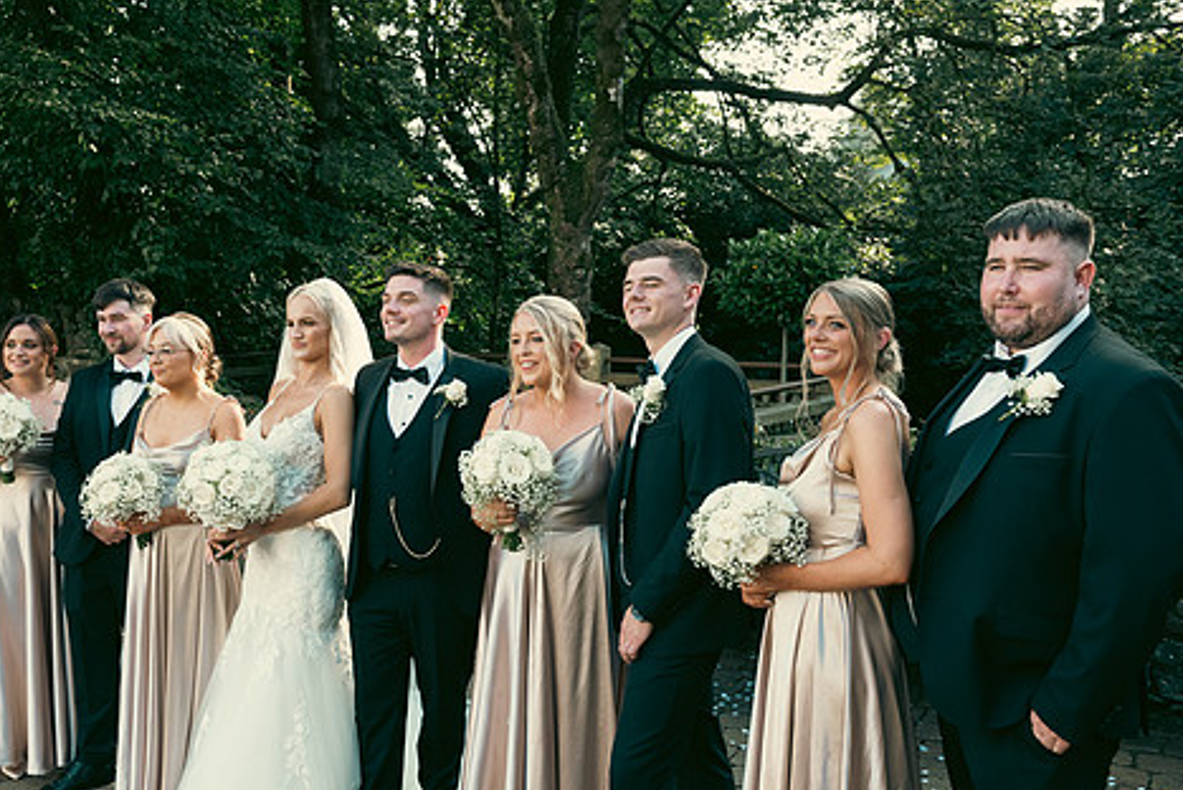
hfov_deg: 52.8
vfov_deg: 36.9
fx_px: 1184
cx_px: 479
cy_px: 424
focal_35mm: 36
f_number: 6.3
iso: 320
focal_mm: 29
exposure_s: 1/160
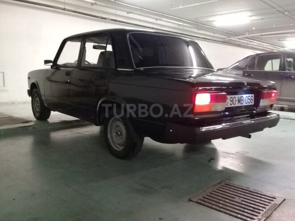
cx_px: 148
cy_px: 110
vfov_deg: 45.4
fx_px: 264
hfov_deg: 58.4
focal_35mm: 31
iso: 400
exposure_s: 1/17
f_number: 2.2
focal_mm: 3.3
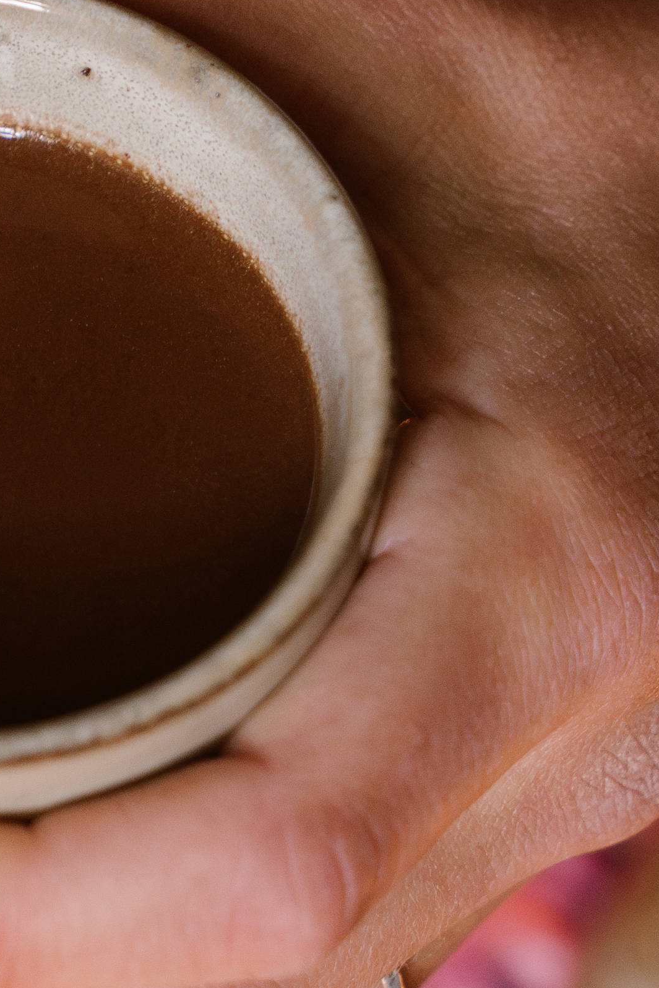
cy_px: 744
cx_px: -226
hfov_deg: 4.5
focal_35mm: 307
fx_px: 8431
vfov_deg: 6.7
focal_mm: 70
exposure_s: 1/200
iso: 1250
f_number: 2.8
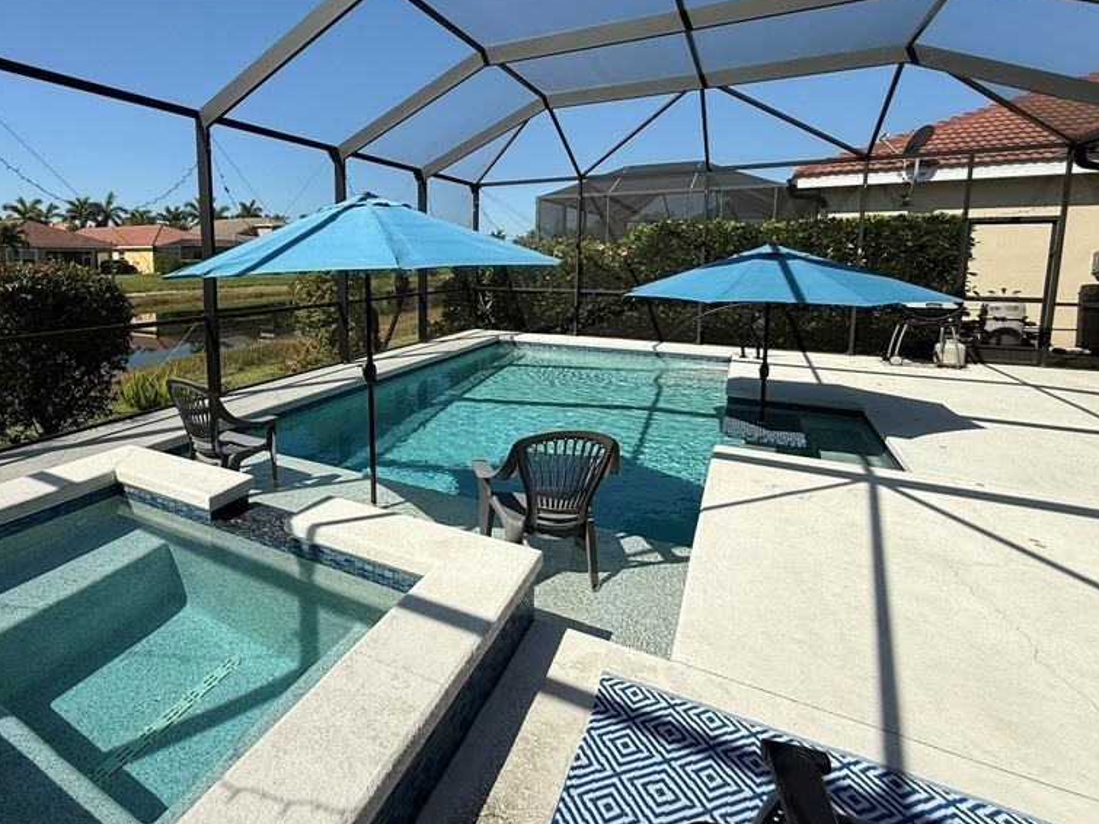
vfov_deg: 68.0
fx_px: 603
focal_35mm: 19
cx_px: 390
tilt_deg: -6.3
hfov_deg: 82.5
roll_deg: -0.4
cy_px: 328
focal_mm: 2.22
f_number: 2.2
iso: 50
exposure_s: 1/1497
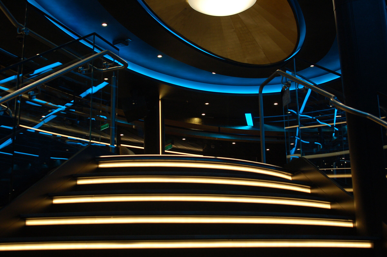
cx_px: 194
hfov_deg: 37.9
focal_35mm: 52
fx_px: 564
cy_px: 128
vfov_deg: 25.7
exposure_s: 1/125
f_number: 4
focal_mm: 35
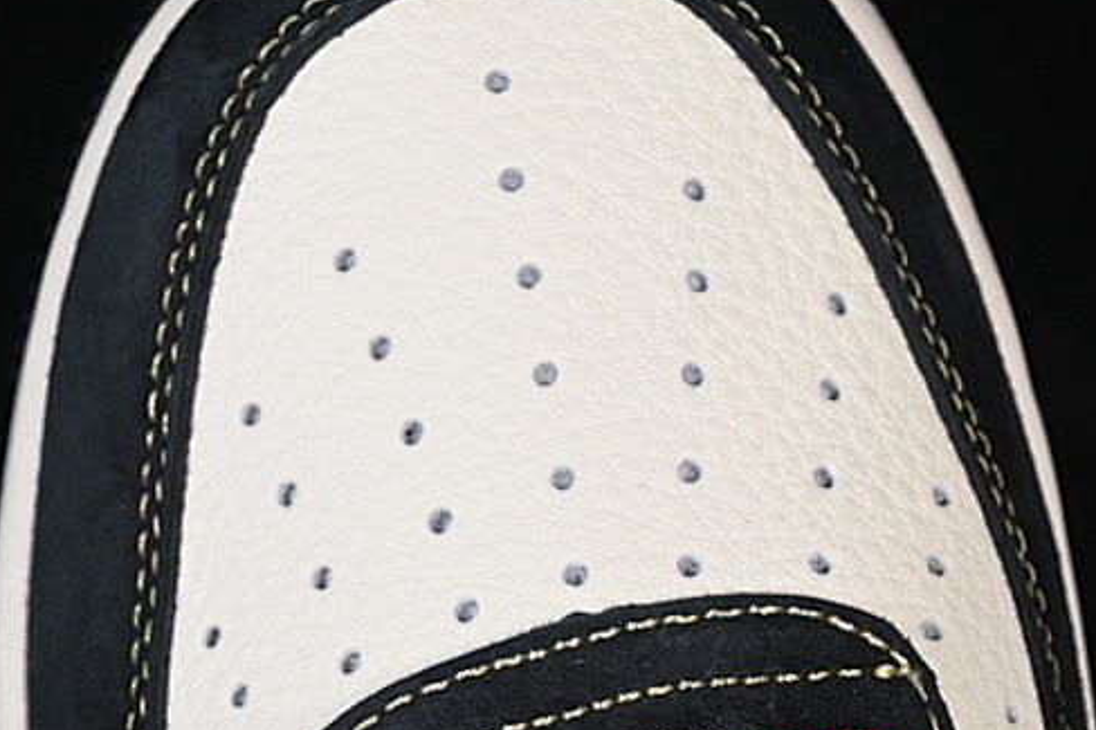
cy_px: 562
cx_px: 539
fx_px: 5052
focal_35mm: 166
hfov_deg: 12.4
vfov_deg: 8.3
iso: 160
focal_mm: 50
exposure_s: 1/80
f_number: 7.1
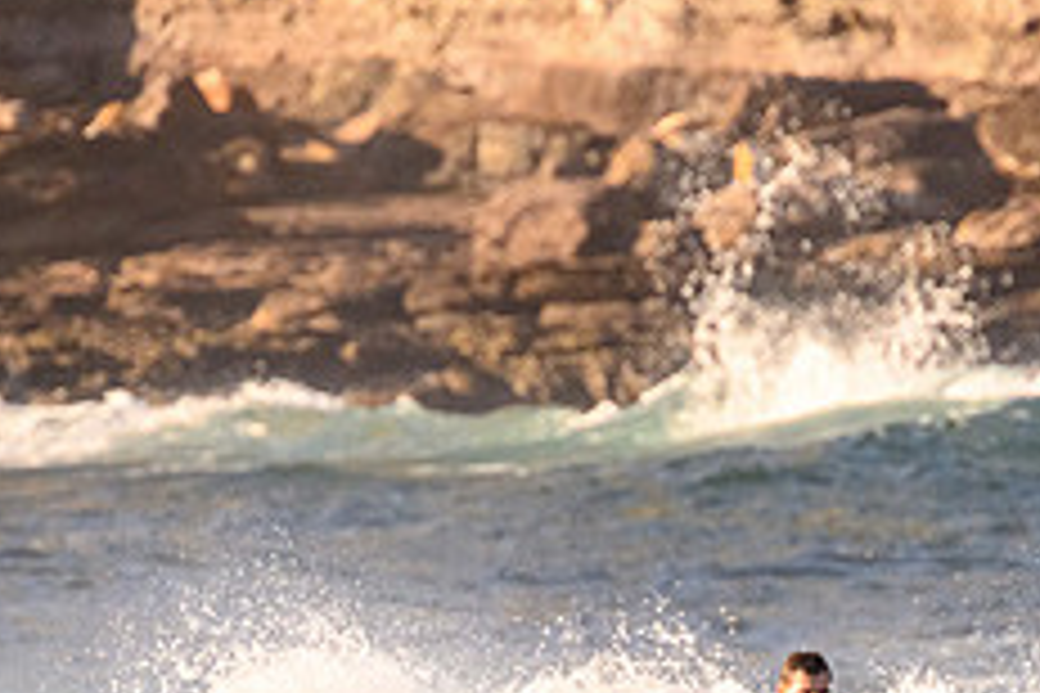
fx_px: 58091
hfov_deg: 1.0
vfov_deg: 0.7
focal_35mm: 2011
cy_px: 803
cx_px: 729
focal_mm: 800
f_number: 11
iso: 2500
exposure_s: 1/2000
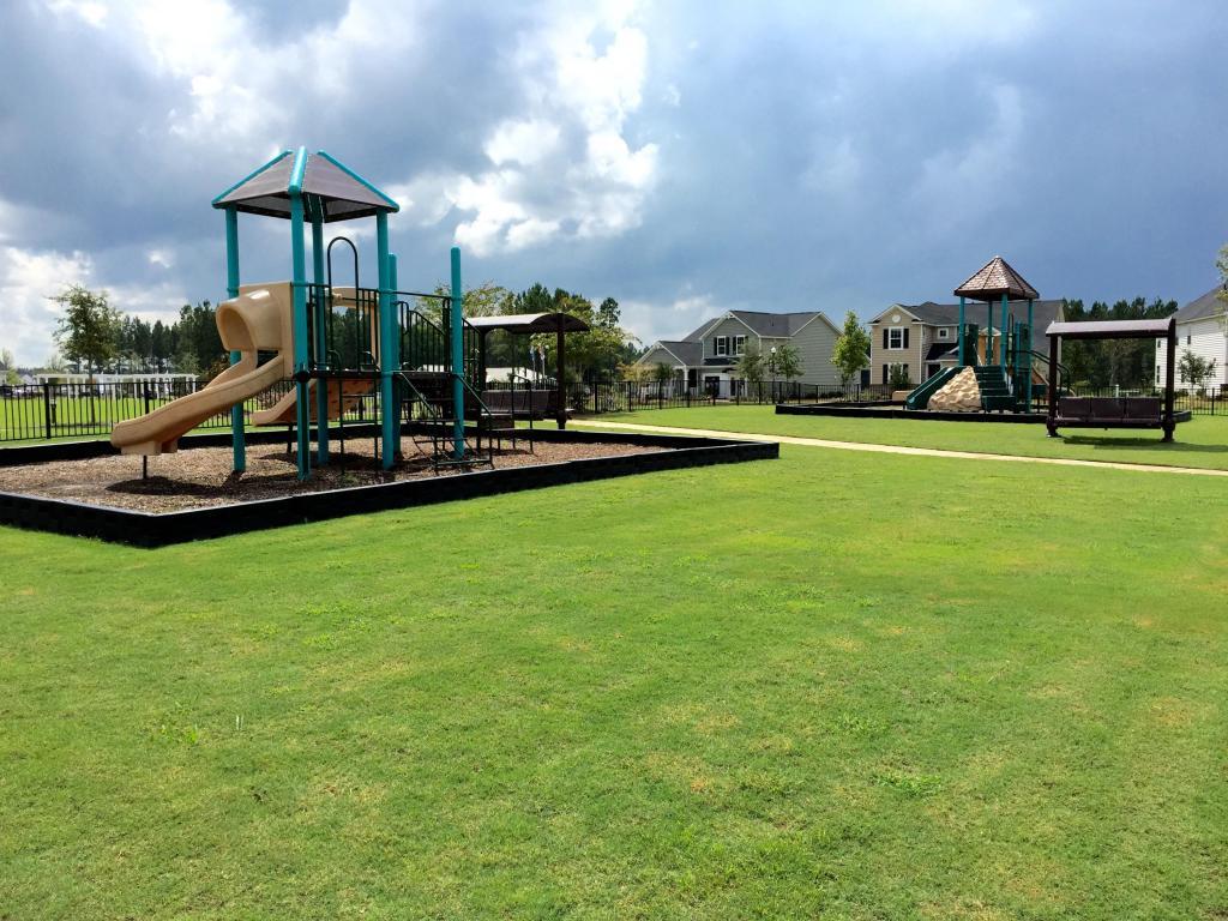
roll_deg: +0.0
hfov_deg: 61.7
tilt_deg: -4.0
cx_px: 614
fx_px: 1029
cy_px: 460
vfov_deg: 48.2
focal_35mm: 29
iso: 32
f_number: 2.2
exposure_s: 1/3049
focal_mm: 4.15
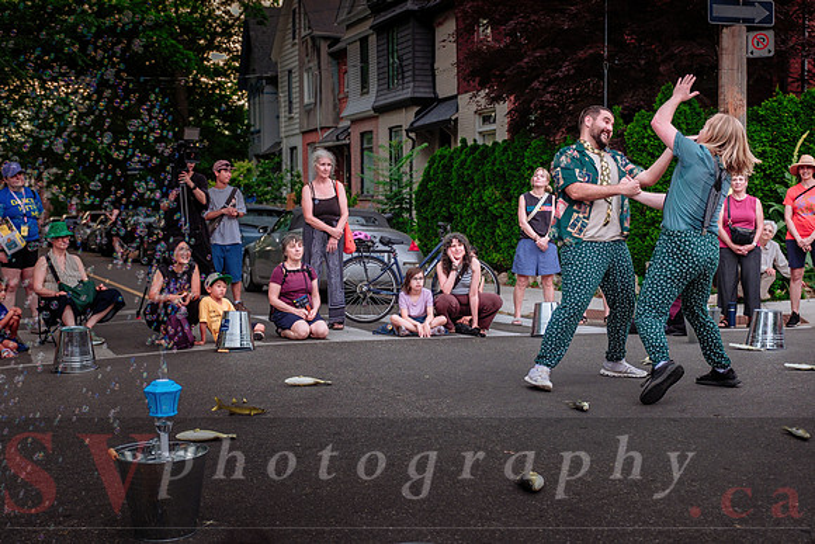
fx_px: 1064
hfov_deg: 41.9
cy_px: 272
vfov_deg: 28.7
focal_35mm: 47
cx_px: 418
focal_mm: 30.2
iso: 500
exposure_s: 1/320
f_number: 2.8
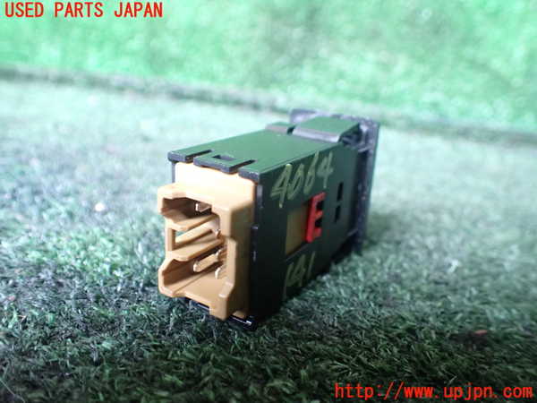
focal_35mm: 30
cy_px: 202
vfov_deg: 46.8
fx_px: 465
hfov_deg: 60.0
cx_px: 268
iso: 1250
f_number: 2.3
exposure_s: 1/30
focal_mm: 5.4
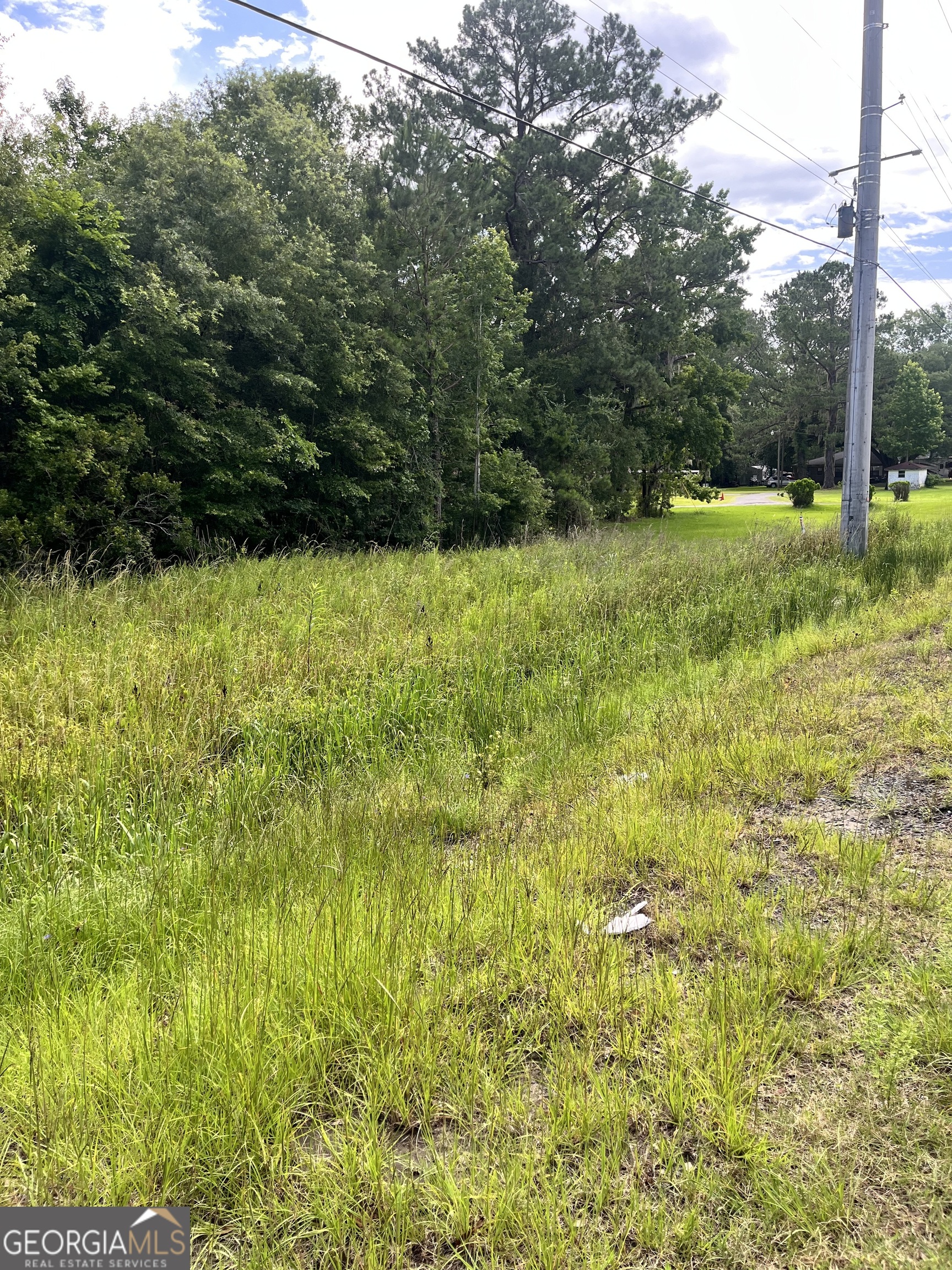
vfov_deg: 67.3
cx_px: 476
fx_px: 953
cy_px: 635
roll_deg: +2.1
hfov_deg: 53.1
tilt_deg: -9.3
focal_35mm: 26
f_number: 1.6
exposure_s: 1/688
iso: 50
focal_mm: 5.1
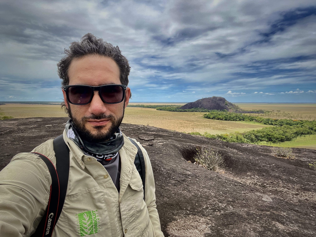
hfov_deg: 73.9
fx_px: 210
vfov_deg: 58.9
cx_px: 158
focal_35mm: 23
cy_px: 118
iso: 25
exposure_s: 1/818
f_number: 2.2
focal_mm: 2.71
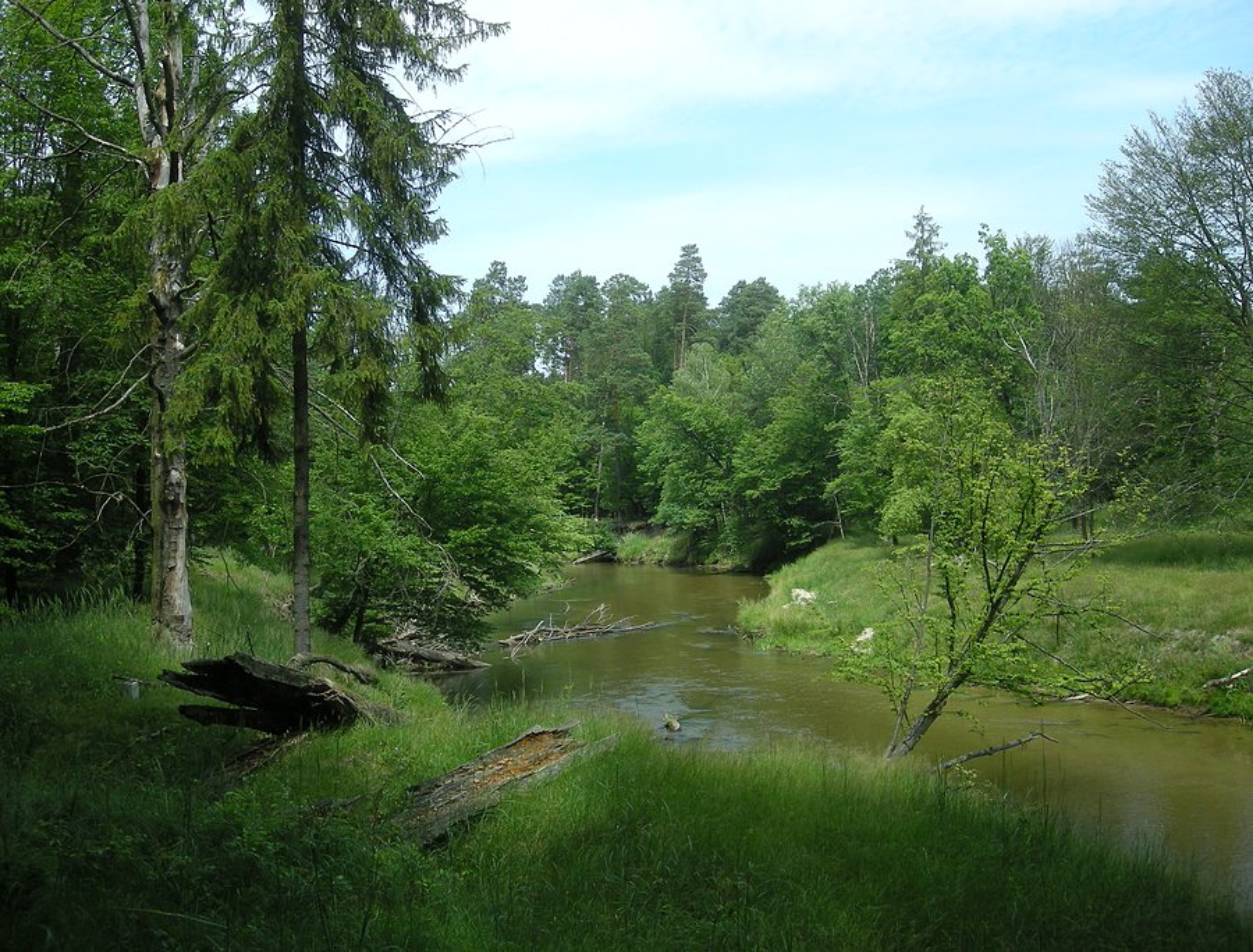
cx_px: 626
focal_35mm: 35
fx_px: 1273
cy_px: 476
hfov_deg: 52.4
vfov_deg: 41.0
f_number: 2.8
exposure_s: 1/479
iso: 50
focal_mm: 5.7
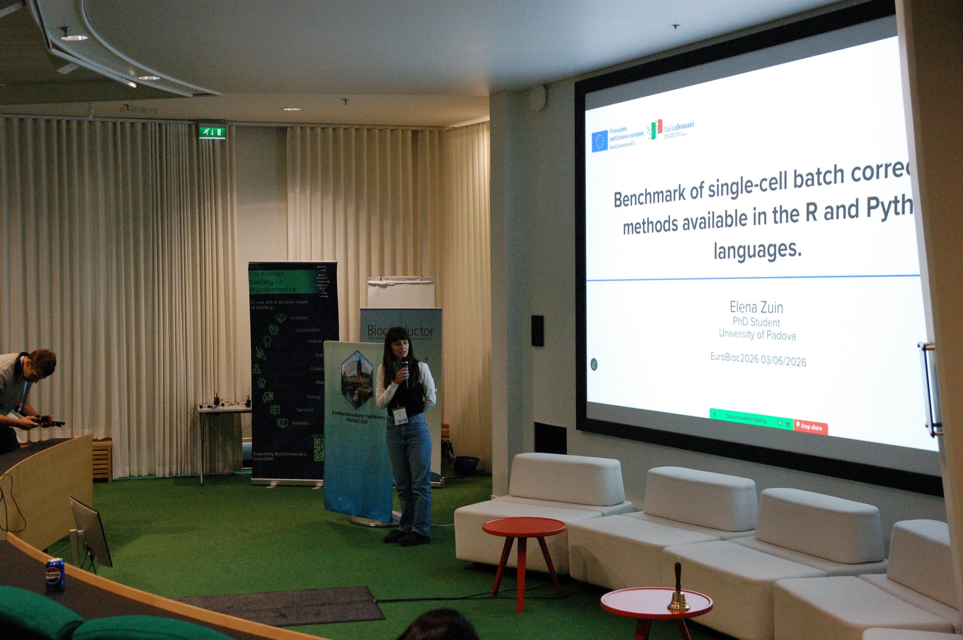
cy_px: 320
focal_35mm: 48
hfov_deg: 41.1
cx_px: 482
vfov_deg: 28.0
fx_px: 1283
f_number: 5
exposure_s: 1/125
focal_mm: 32
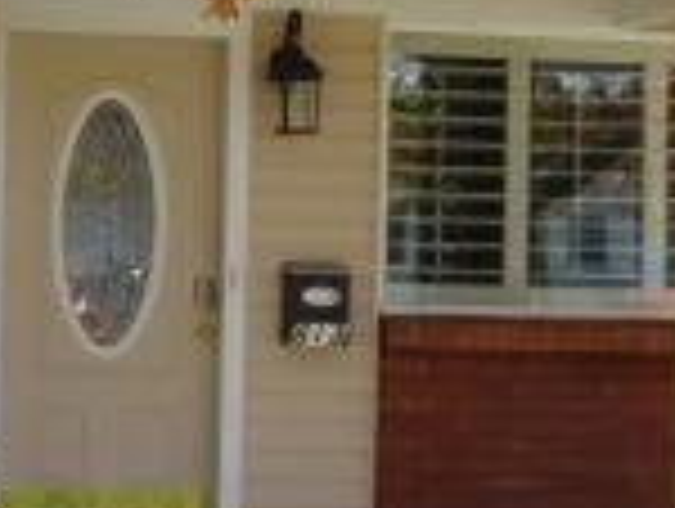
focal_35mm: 98
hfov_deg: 19.1
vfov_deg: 15.1
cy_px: 216
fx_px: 1914
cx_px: -99
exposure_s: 1/500
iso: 125
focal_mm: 4
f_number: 3
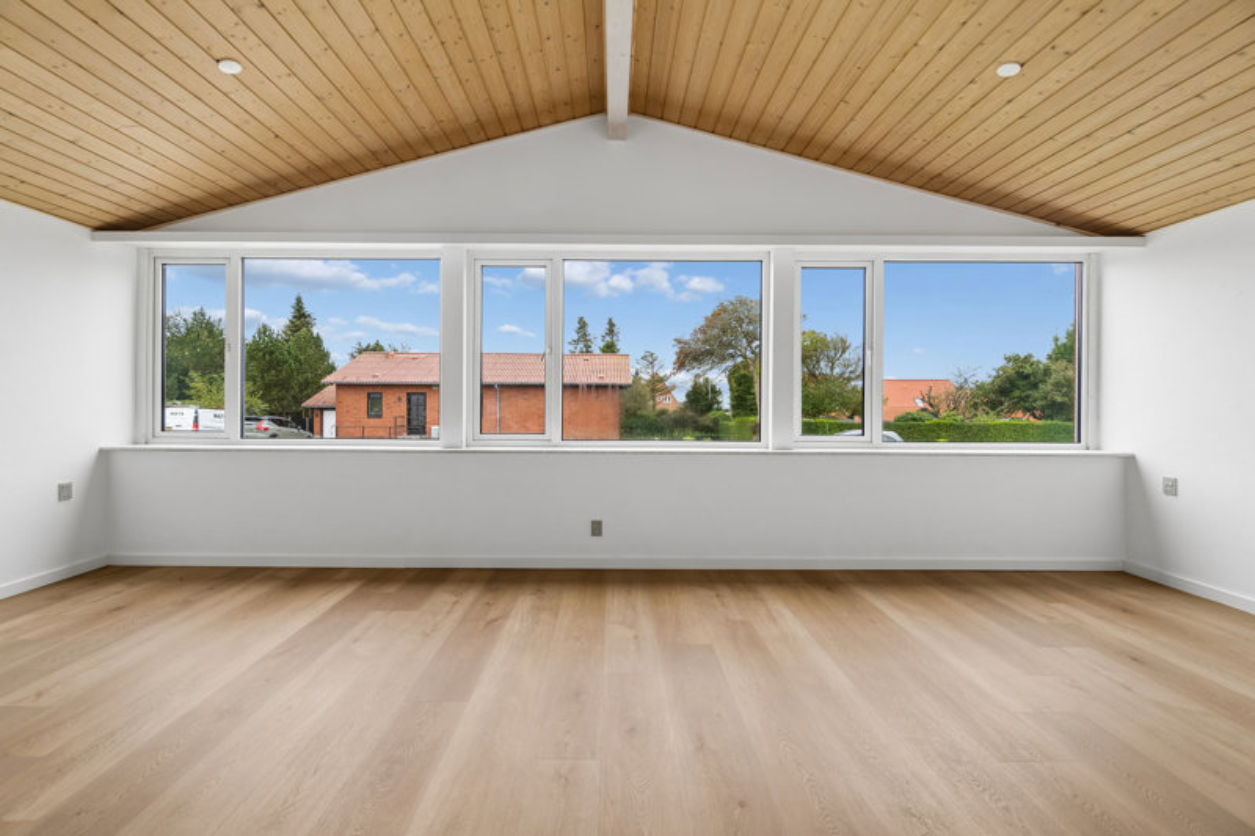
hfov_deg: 100.4
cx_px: 628
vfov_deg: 77.3
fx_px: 523
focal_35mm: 15
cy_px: 418
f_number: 8
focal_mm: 10
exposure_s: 1/40
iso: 200
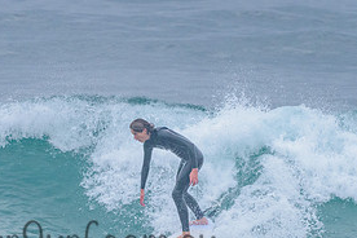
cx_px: 146
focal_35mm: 1290
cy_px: 185
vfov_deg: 1.1
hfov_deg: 1.6
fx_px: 12791
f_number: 5.6
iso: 1600
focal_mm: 500
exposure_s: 1/2000
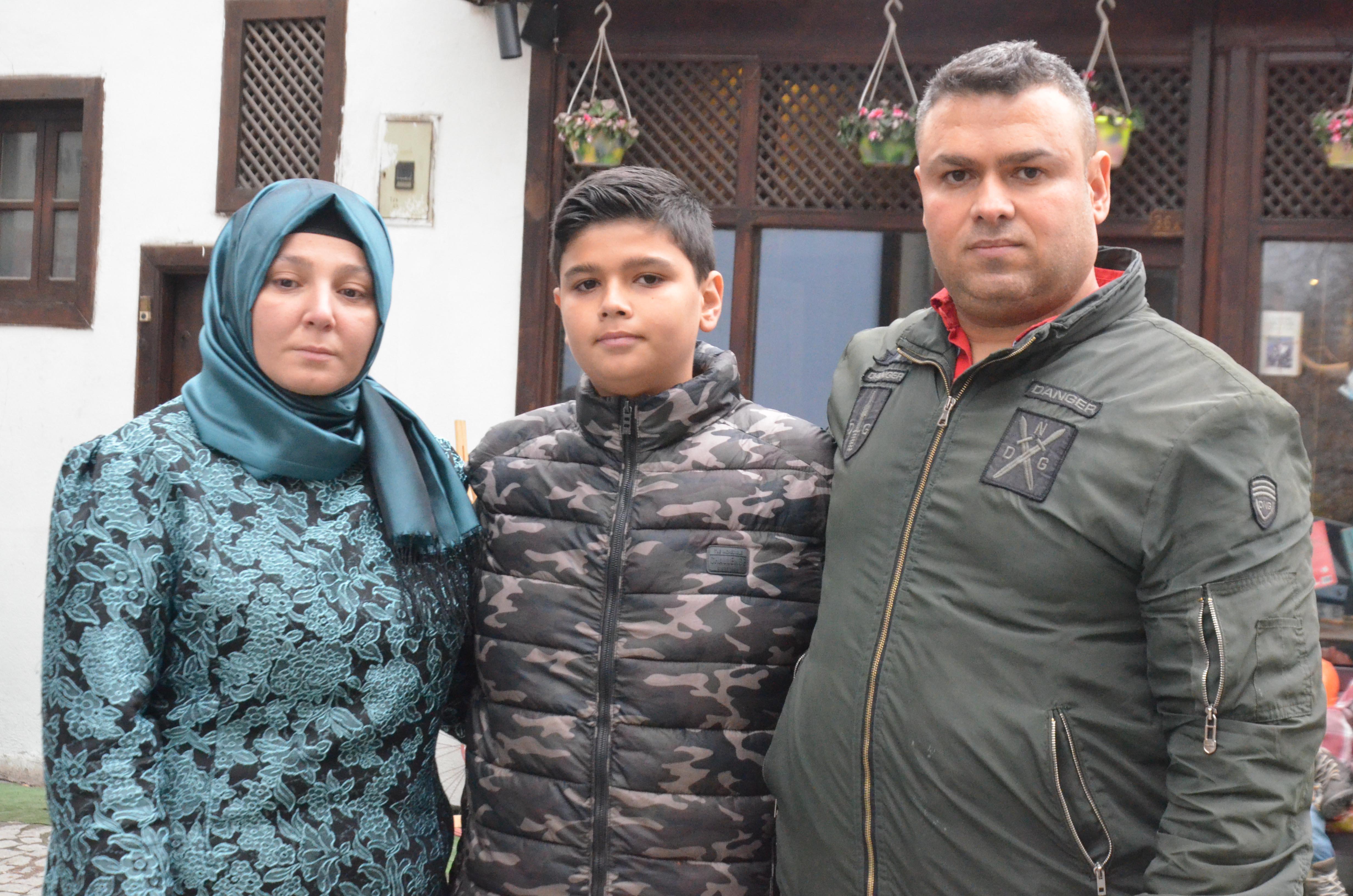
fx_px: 2925
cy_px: 448
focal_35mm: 78
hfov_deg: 26.0
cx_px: 676
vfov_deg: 17.4
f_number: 8
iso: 5000
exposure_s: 1/250
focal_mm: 52
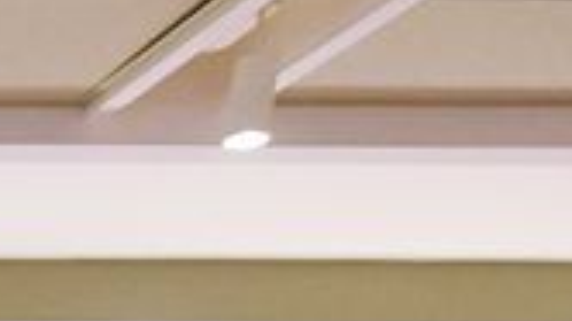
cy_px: 1039
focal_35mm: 106
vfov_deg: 8.8
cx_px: -1075
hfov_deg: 11.9
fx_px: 1606
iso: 1600
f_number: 4.5
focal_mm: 14
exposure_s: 1/80
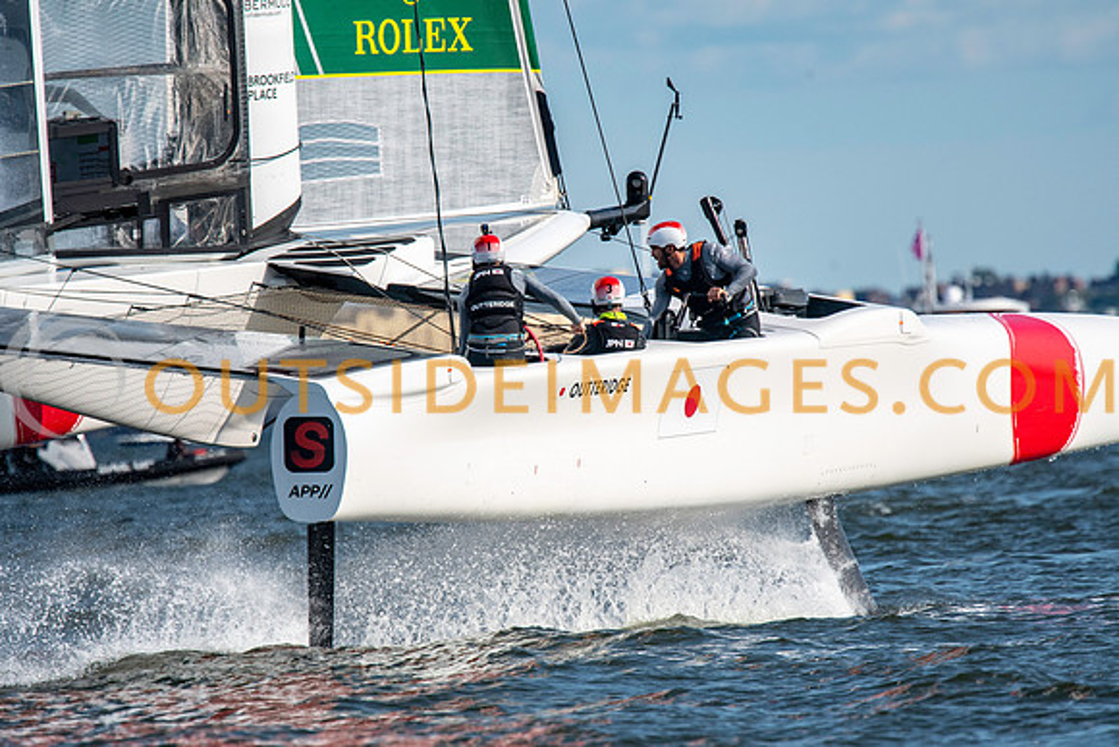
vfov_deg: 2.2
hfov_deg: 3.3
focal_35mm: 630
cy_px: 374
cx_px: 560
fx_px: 19586
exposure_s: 1/4000
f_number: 5.6
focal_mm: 420
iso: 500
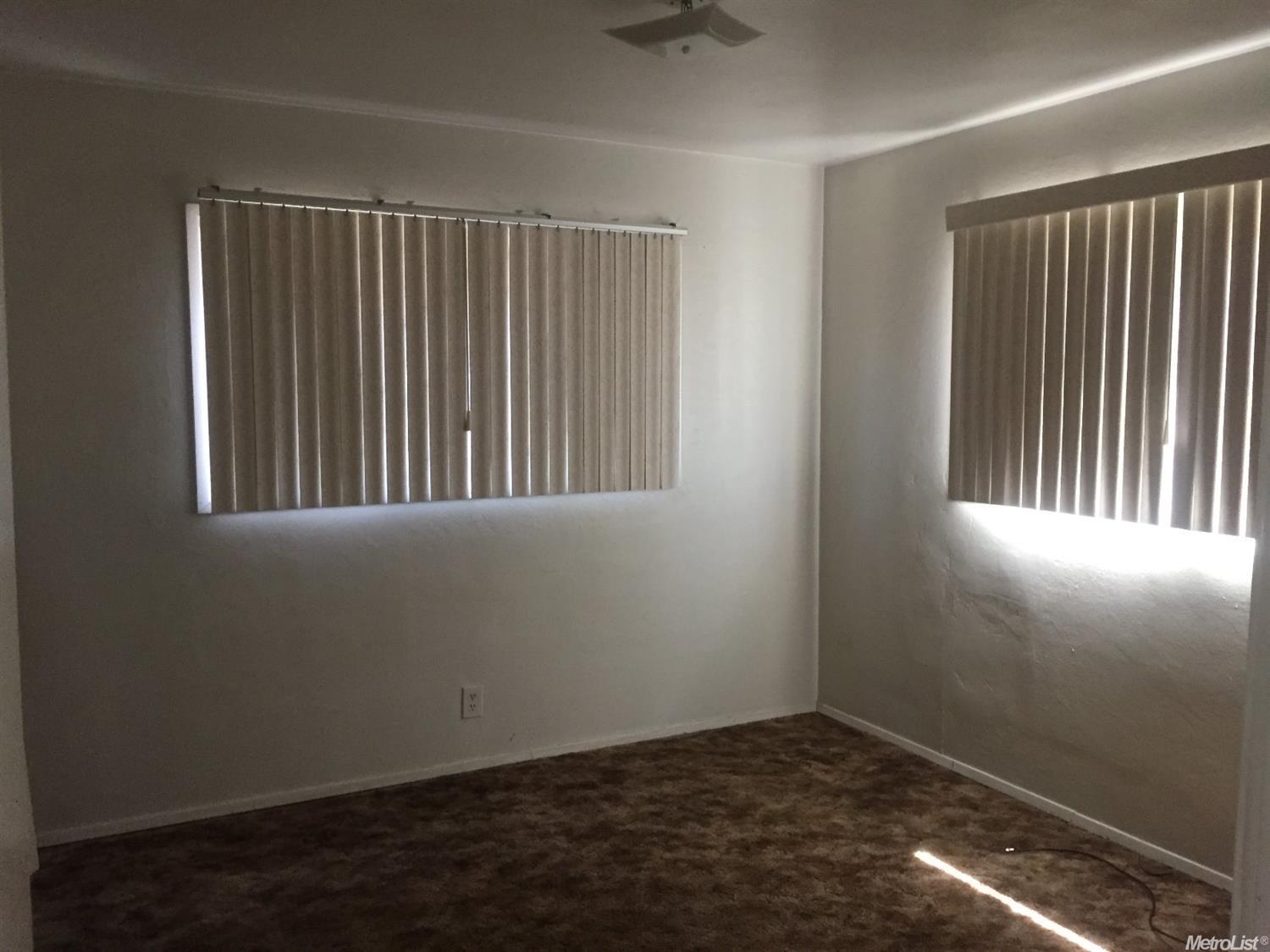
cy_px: 476
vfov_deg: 48.2
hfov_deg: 61.7
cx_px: 635
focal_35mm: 29
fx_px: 1064
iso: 200
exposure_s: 1/30
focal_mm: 4.15
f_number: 2.2
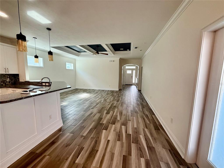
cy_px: 84
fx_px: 91
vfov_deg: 85.7
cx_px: 112
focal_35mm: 14
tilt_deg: -6.2
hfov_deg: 102.1
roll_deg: -0.6
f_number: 2.2
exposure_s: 1/120
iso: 160
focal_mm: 2.22
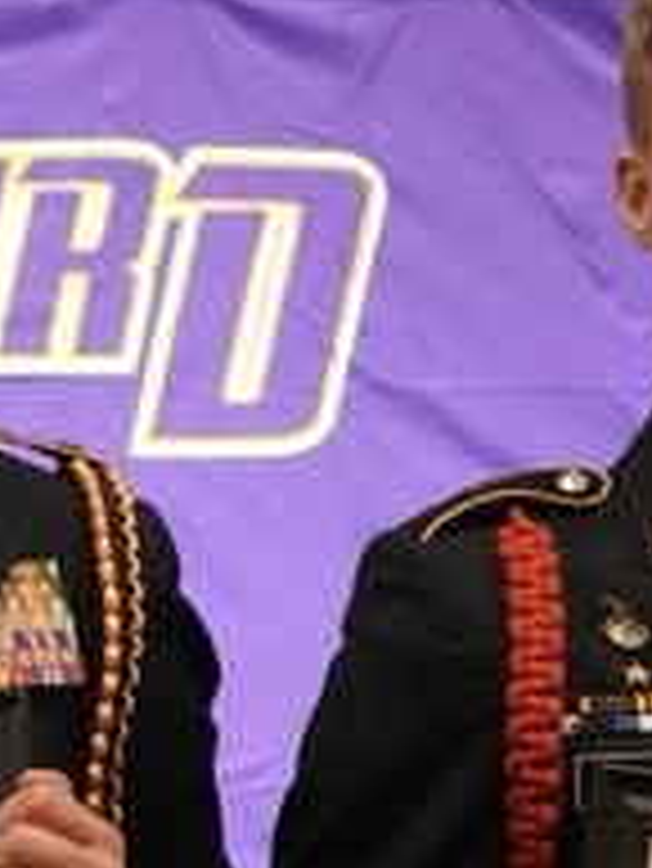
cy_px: 1151
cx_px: 1111
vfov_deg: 9.1
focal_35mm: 214
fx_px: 5368
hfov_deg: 6.8
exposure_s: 1/160
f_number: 4
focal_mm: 28
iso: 6400
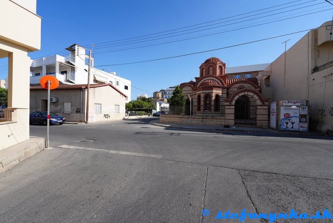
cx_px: 166
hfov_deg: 104.2
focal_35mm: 14
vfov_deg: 81.3
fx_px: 130
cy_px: 112
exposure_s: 1/1000
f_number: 4
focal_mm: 14
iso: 100
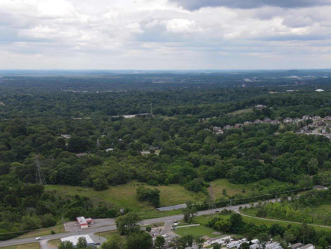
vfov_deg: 26.7
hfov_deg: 34.1
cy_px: 240
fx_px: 497
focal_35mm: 52
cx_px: 317
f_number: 2.8
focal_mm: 4.5
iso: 100
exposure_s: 1/500
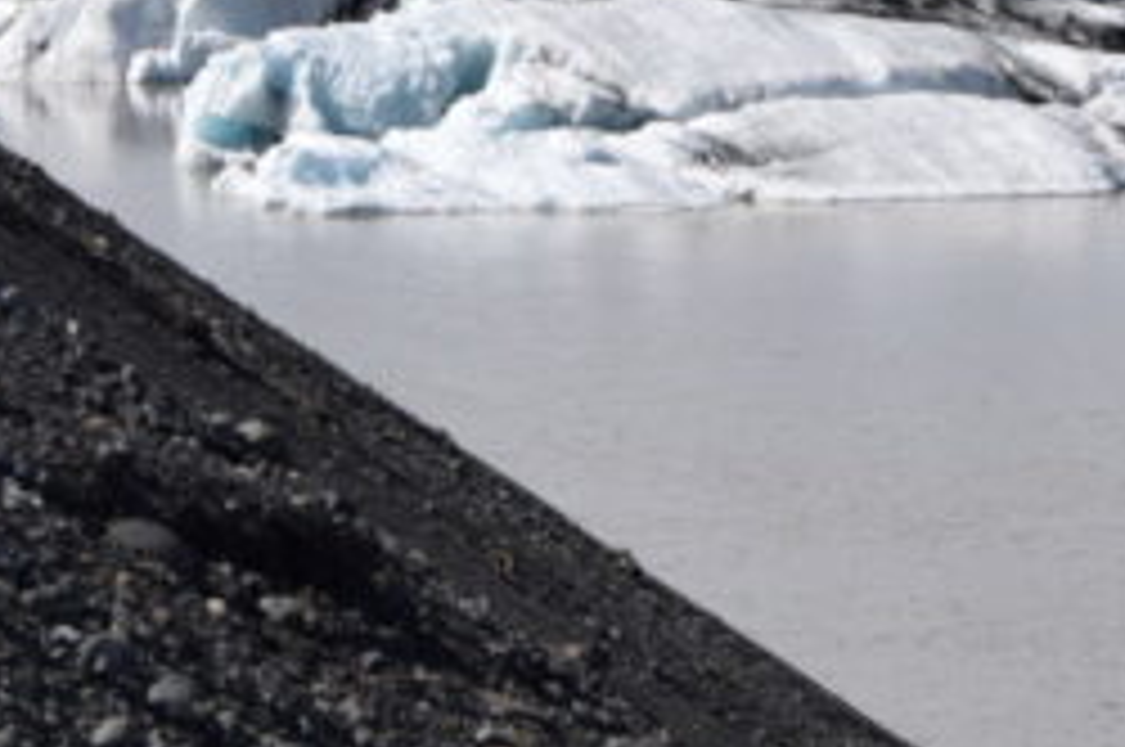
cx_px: 441
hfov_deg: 12.8
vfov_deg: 8.3
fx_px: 4993
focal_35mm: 160
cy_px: -542
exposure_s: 1/500
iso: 200
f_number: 11
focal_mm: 26
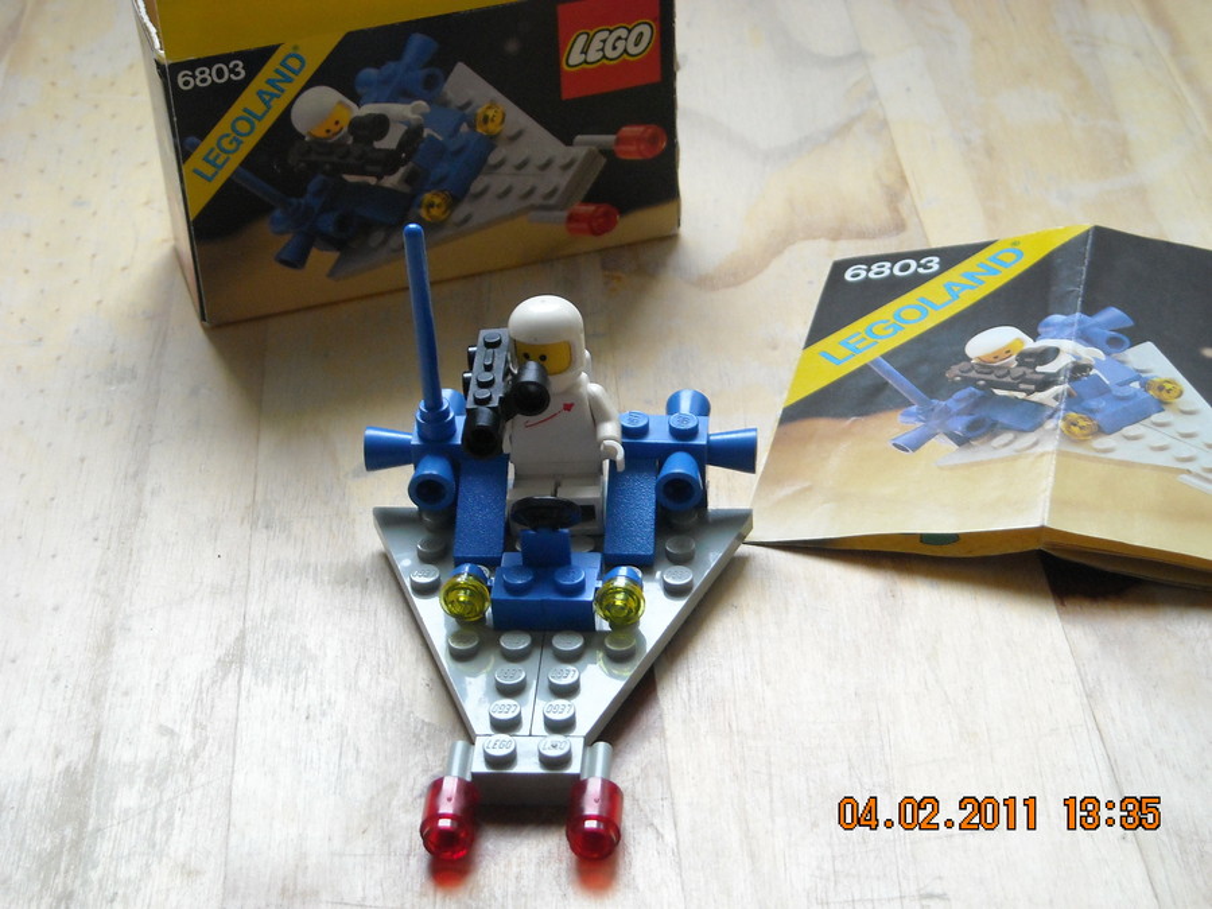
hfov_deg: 25.7
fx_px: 2661
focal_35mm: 76
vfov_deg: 19.4
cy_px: 454
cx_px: 606
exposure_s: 1/52
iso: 248
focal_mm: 12.3
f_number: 3.9
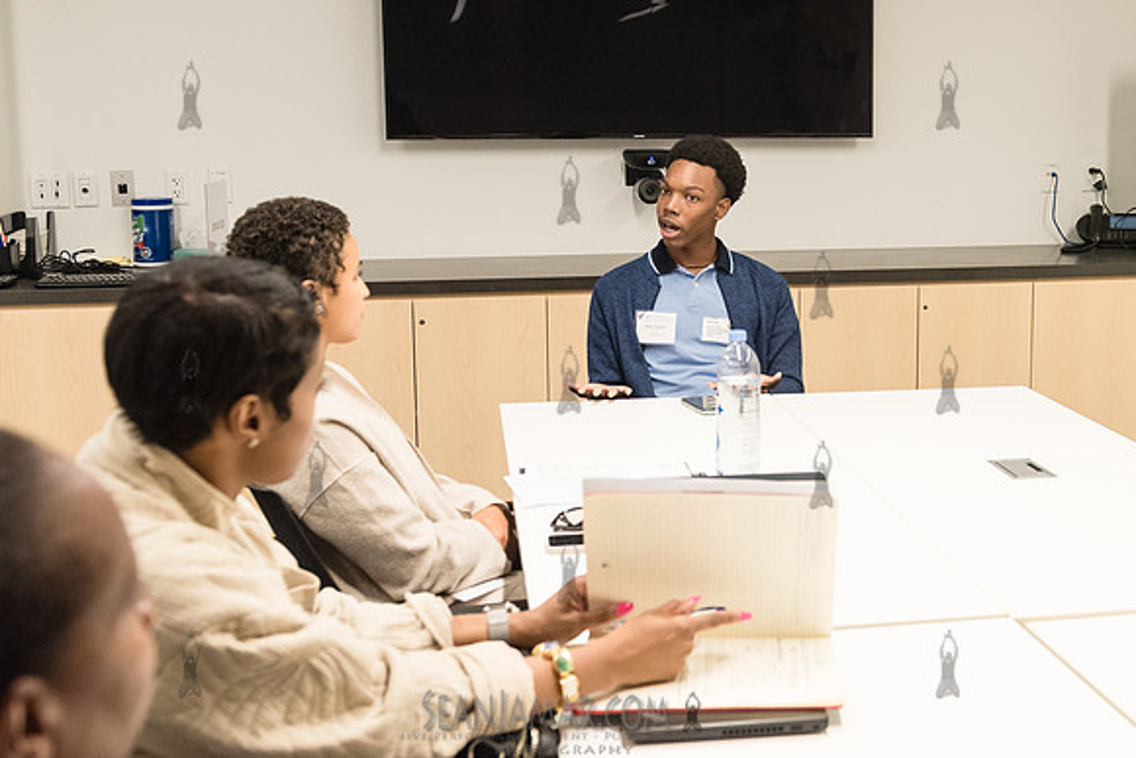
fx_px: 1507
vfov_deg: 28.2
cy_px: 312
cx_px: 774
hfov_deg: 40.7
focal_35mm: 48
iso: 2500
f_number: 4
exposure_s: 1/320
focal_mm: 32
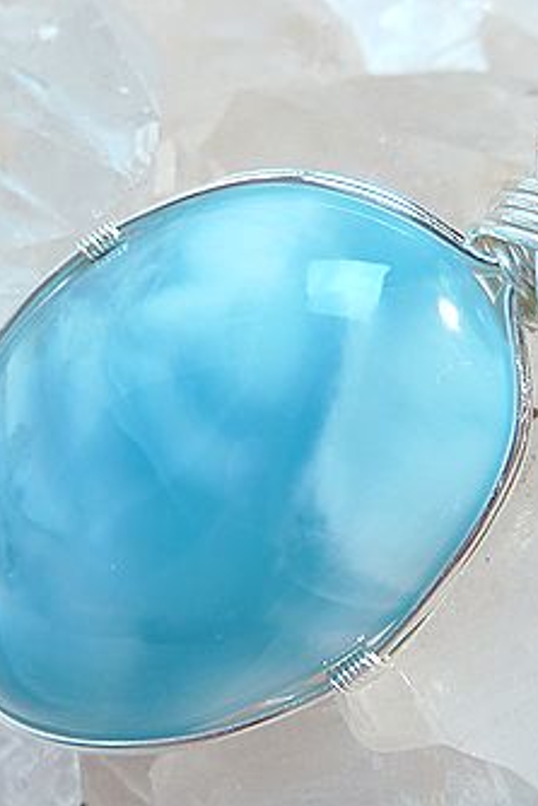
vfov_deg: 30.1
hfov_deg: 20.3
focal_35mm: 67
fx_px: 1500
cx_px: 302
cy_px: 403
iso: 80
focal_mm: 4.4
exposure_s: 1/60
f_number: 3.3
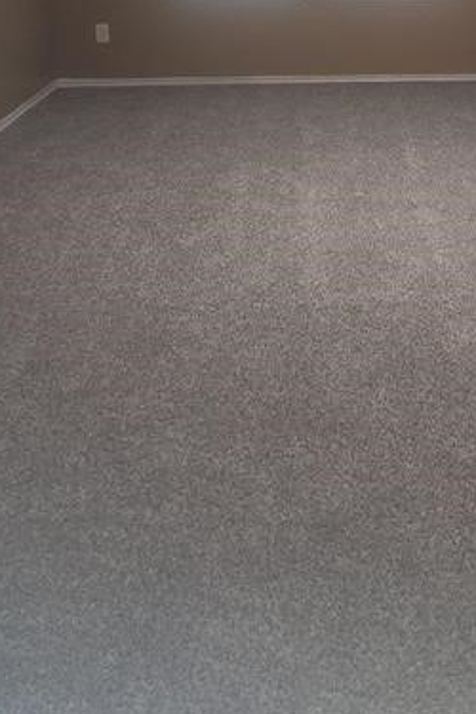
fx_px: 972
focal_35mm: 49
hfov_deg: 26.6
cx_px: 432
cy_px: -6
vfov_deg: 36.2
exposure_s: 1/30
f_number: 1.8
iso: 100
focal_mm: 5.4
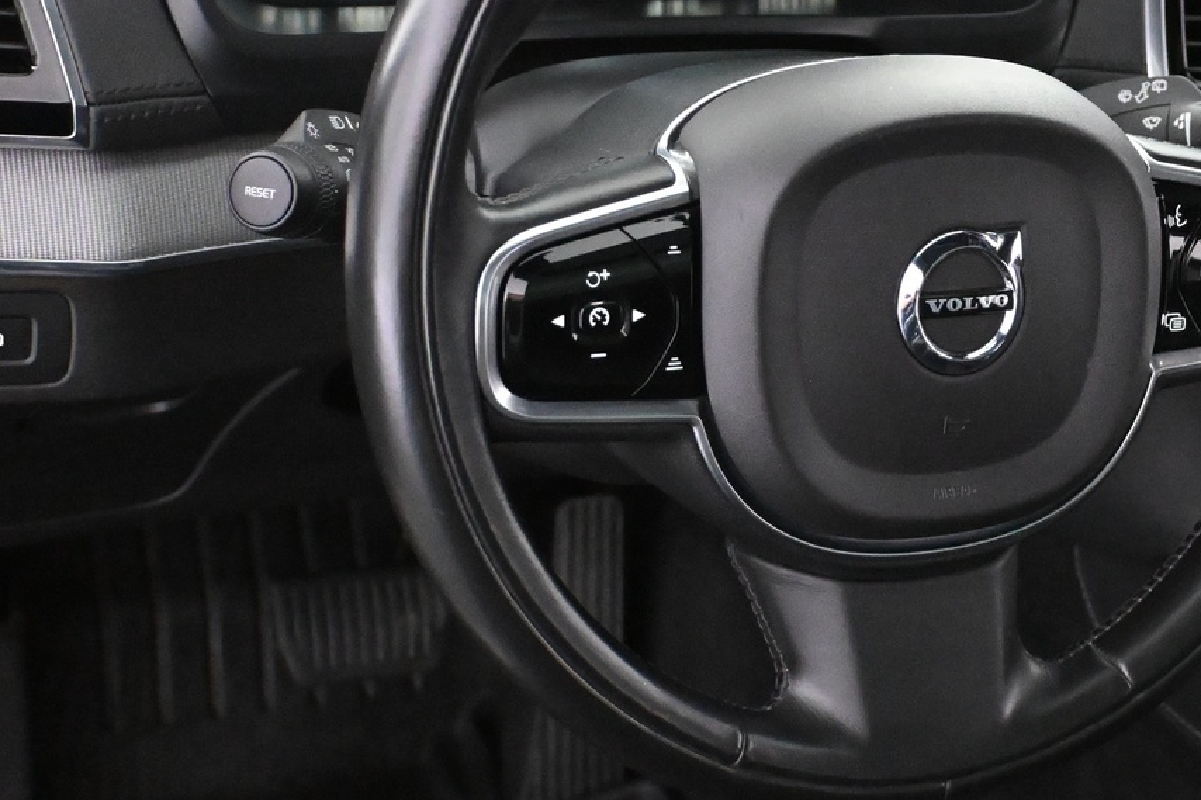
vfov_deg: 18.0
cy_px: 228
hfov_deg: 26.5
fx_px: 2516
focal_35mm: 75
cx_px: 903
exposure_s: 1/60
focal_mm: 26.5
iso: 10000
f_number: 4.5
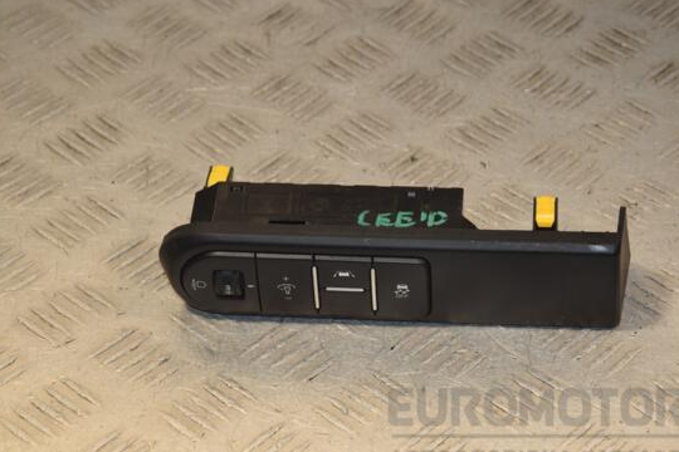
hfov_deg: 18.6
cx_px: 365
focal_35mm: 110
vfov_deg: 12.5
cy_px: 240
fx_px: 2075
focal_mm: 66
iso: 800
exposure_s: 1/200
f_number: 7.1
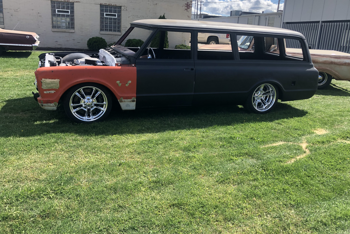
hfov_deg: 61.9
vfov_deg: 43.5
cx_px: 178
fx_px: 292
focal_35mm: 30
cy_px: 102
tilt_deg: -14.3
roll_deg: -1.3
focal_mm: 3.99
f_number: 1.8
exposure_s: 1/1000
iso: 20
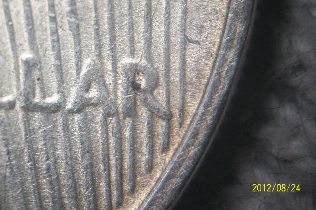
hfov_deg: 28.5
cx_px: 158
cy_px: 96
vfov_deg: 19.2
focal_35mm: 71
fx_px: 623
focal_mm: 12.1
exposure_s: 1/50
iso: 159
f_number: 4.5
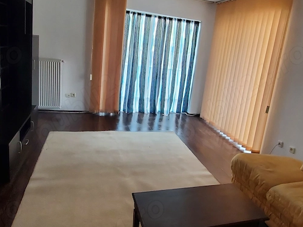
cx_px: 170
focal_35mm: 26
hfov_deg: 67.1
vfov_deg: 53.0
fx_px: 228
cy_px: 105
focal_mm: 1.8
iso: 160
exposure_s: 1/60
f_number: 2.2
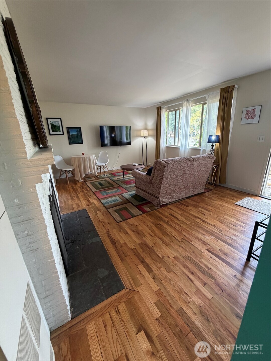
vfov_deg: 102.1
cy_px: 180
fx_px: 146
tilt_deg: -17.5
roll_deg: +1.6
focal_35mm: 14
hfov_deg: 85.7
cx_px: 136
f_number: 2.2
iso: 200
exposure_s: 1/60
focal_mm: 2.22
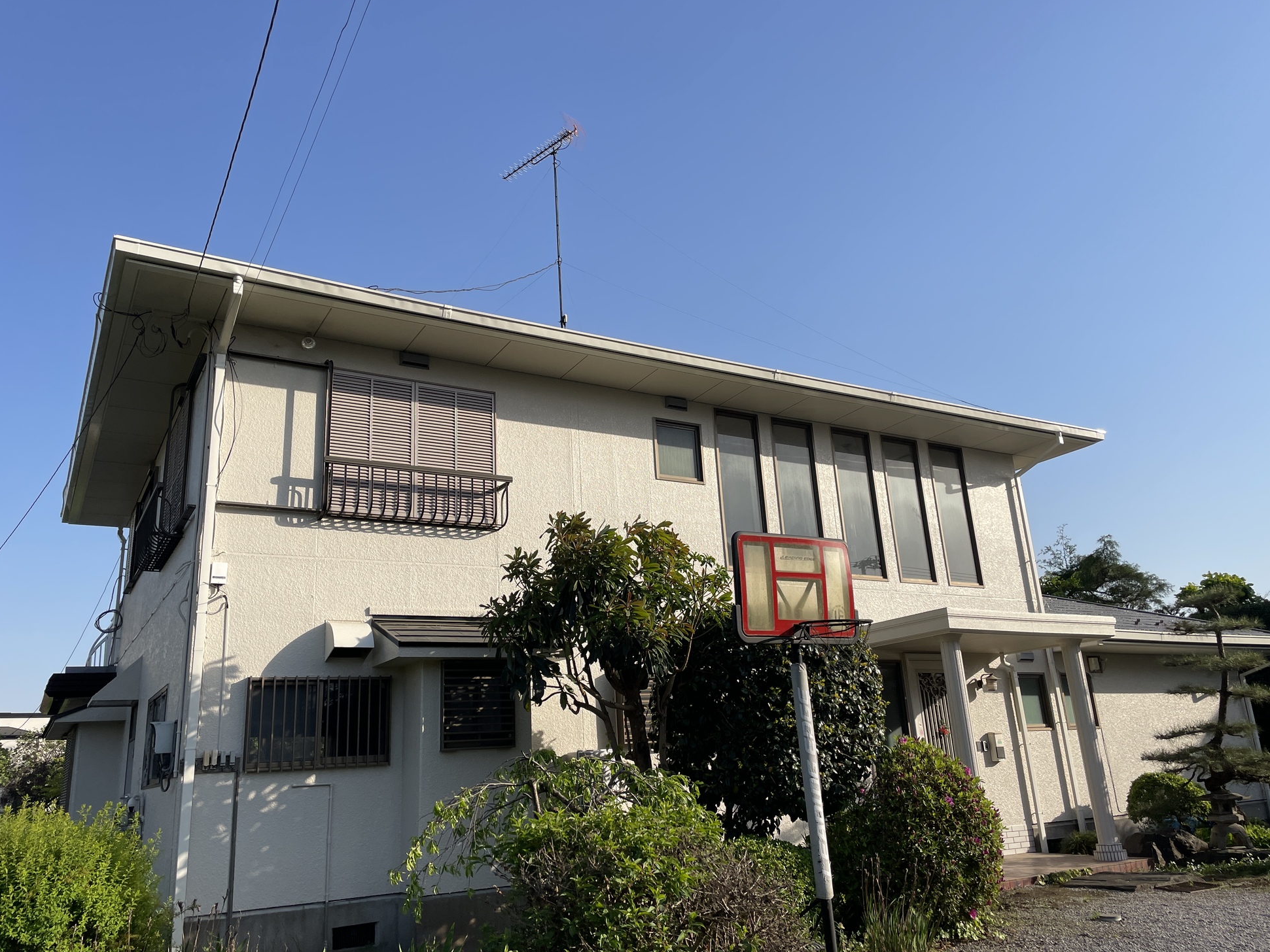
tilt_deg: +17.9
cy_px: 479
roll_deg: +3.3
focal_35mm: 27
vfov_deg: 51.4
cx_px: 636
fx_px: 991
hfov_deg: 65.3
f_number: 1.6
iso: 32
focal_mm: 4.2
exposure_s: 1/3300
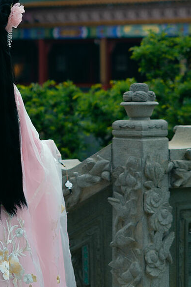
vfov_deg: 15.1
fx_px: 1074
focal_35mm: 135
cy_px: 40
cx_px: -62
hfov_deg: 10.0
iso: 100
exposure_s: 1/250
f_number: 2.5
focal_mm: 50
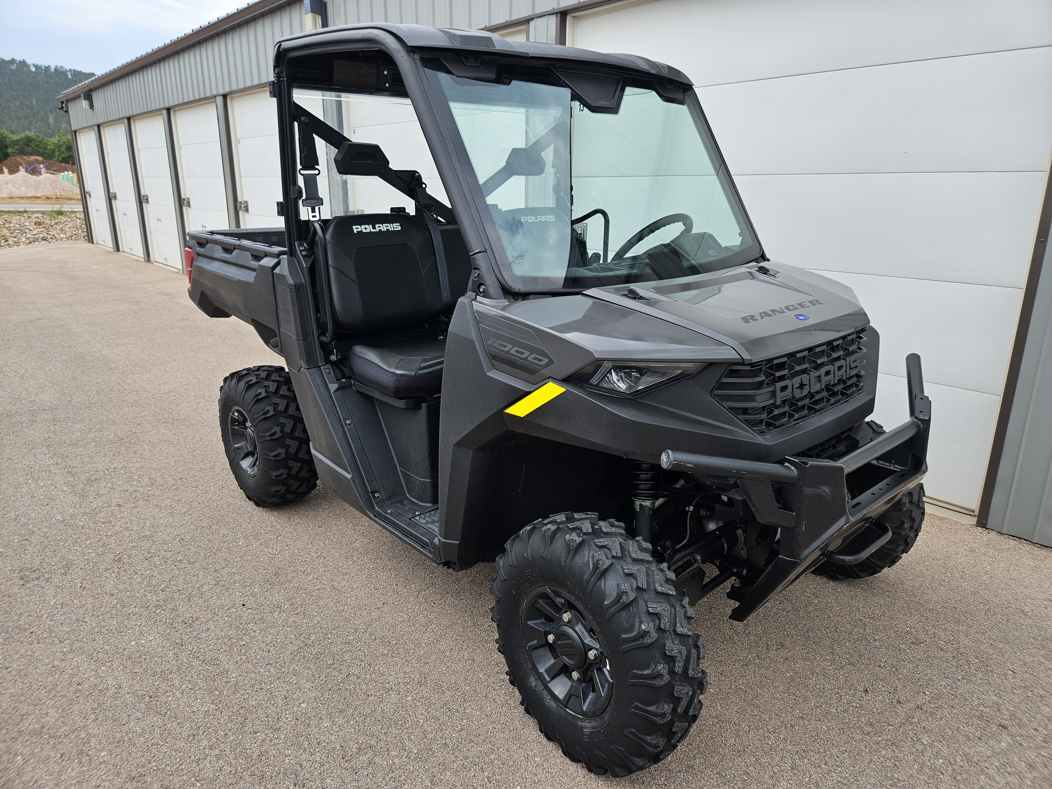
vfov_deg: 58.9
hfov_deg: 73.9
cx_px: 526
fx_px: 699
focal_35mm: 23
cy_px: 394
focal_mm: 5.4
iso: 25
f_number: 1.8
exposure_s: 1/703
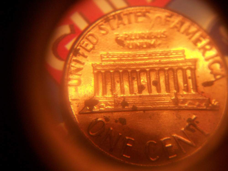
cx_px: 114
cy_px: 86
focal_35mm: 32
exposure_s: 1/60
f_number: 2.9
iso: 140
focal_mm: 5.7
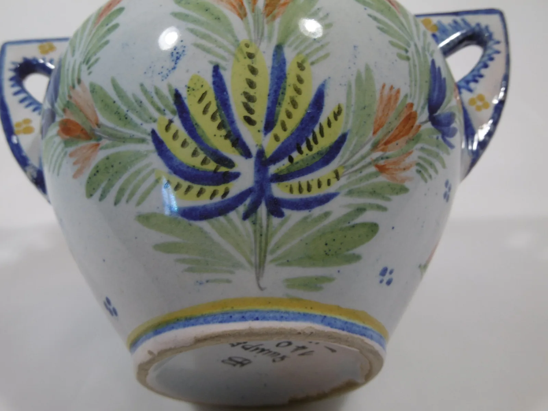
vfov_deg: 33.6
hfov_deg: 43.9
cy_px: 206
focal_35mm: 43
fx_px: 681
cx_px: 274
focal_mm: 7.7
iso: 100
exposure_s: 1/20
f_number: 3.8
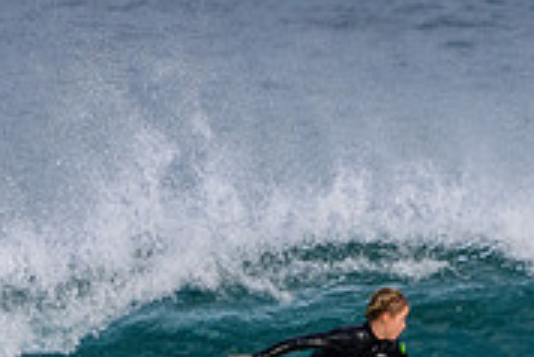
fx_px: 36311
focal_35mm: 2446
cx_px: 573
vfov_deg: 0.6
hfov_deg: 0.8
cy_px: 578
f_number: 5.6
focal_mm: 500
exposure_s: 1/2000
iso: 720
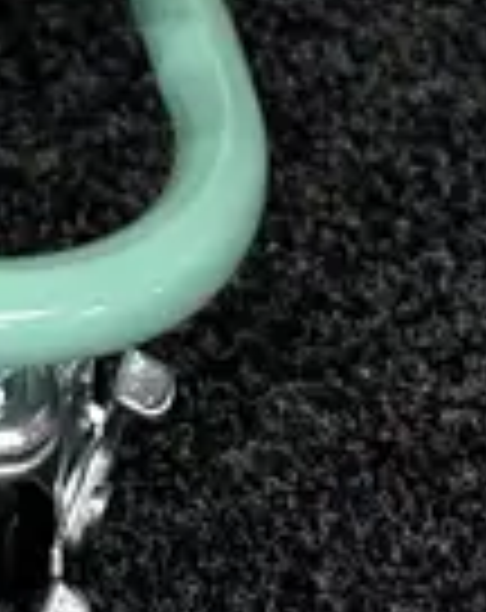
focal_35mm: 177
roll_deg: +1.5
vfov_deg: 8.0
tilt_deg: -15.4
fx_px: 3197
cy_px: -1652
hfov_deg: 7.8
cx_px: -810
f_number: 1.78
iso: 160
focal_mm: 6.86
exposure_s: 1/100
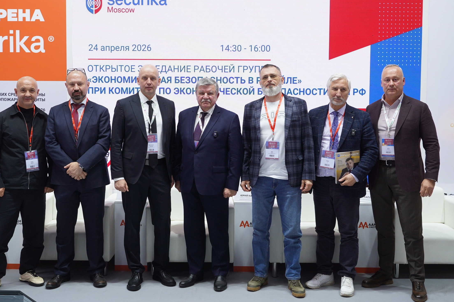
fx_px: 542
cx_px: 207
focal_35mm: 43
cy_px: 143
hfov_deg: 45.4
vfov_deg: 31.1
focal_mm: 37
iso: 640
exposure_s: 1/100
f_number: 3.5
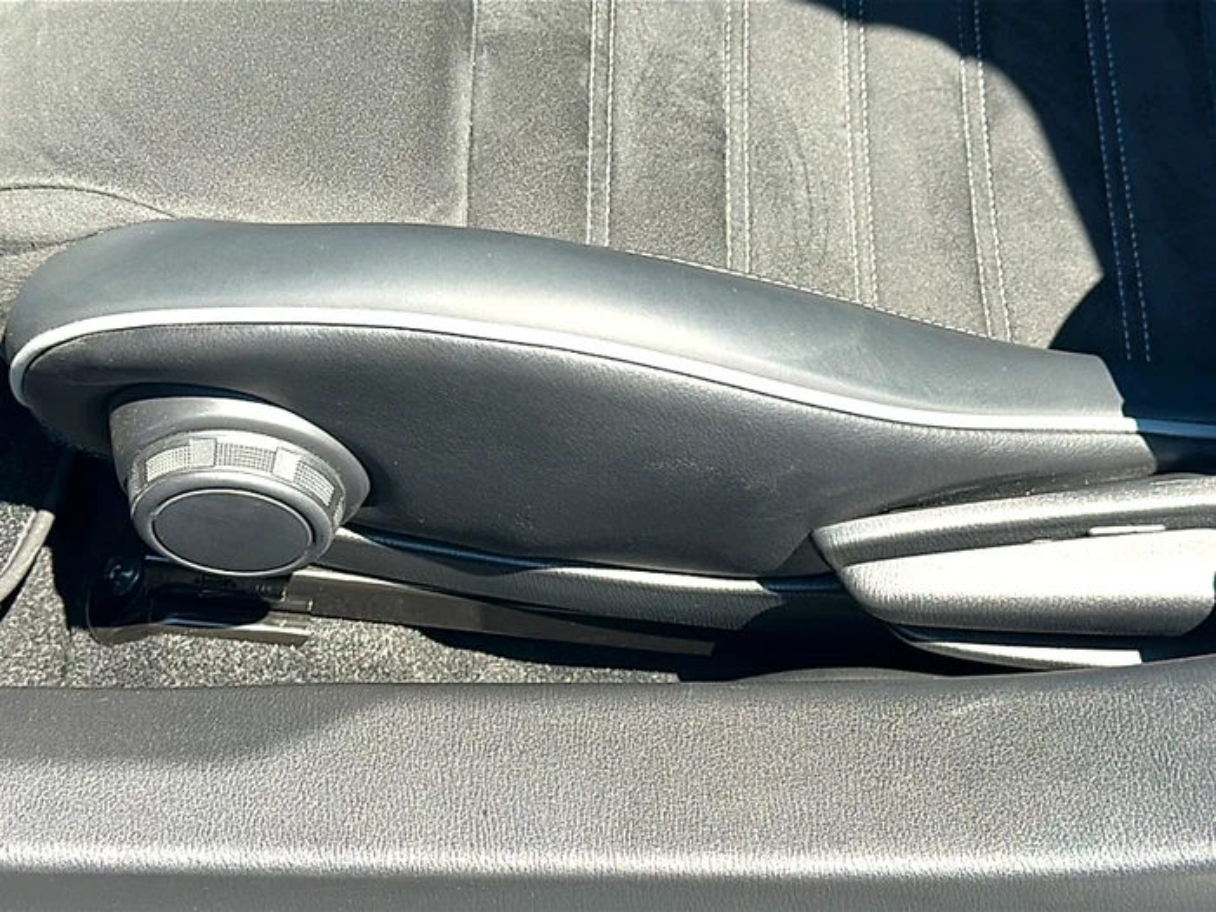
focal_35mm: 51
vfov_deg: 28.6
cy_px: 456
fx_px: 1792
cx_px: 608
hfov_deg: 37.5
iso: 64
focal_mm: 6.86
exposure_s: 1/763
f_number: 1.78
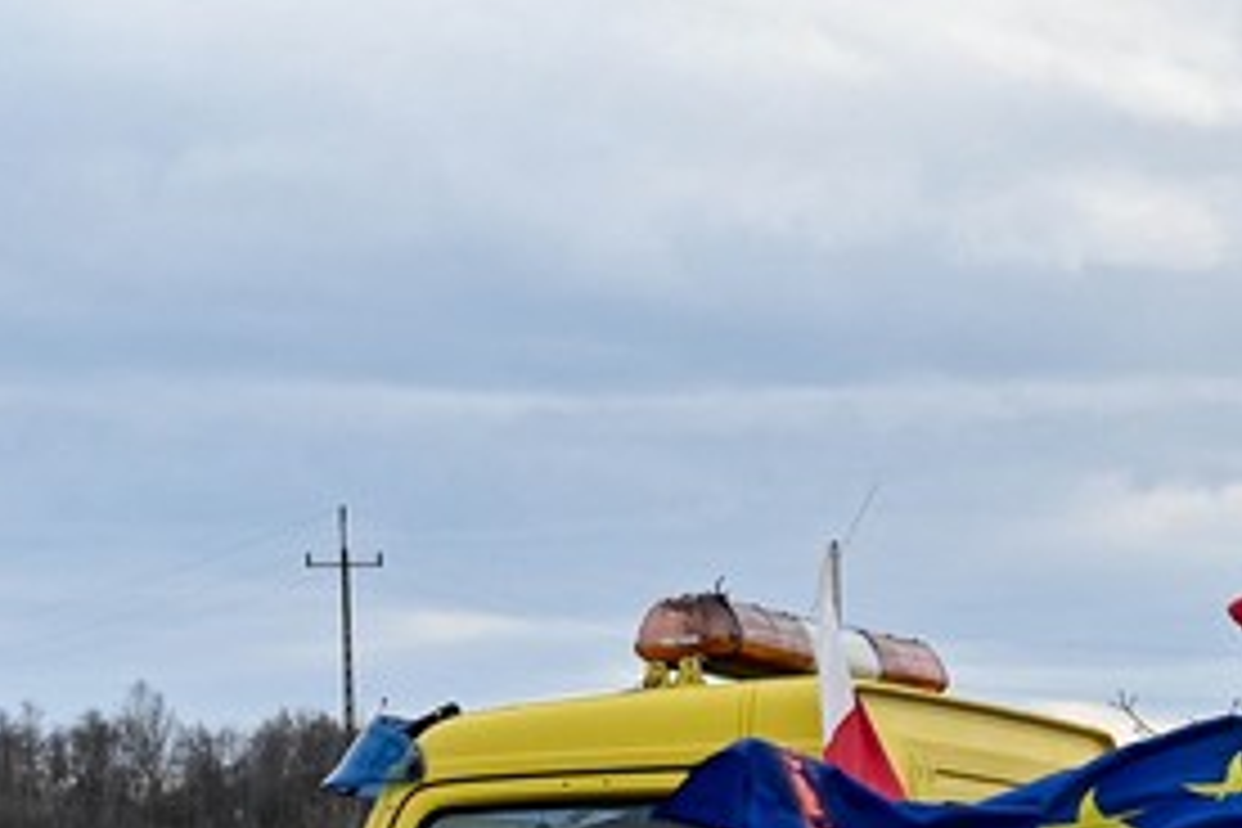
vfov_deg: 6.1
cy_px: 1141
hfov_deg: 8.7
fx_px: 7693
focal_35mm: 223
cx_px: 2452
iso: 100
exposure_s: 1/400
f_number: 5.6
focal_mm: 44
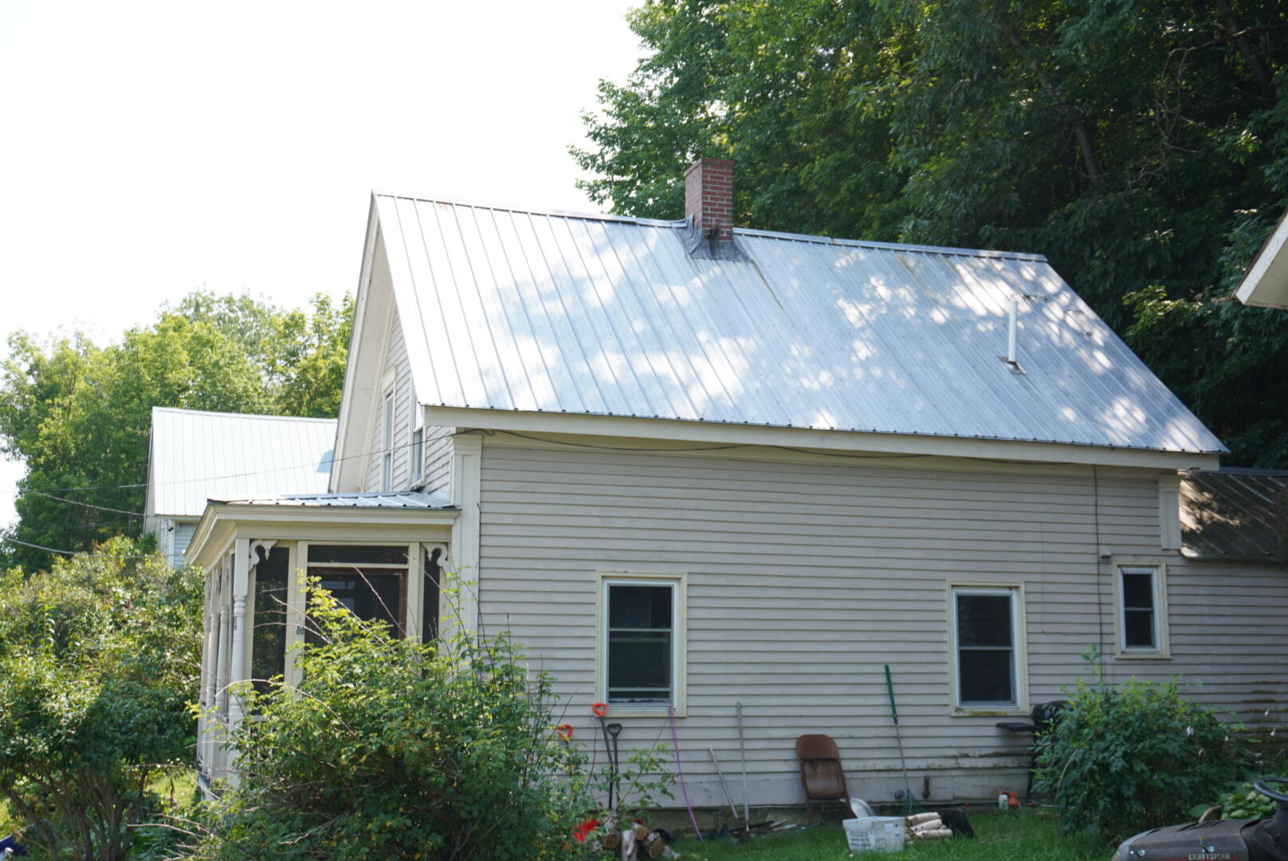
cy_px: 430
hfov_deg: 46.4
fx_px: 1504
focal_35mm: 42
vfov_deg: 31.9
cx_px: 644
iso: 100
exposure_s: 1/160
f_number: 5.6
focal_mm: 28
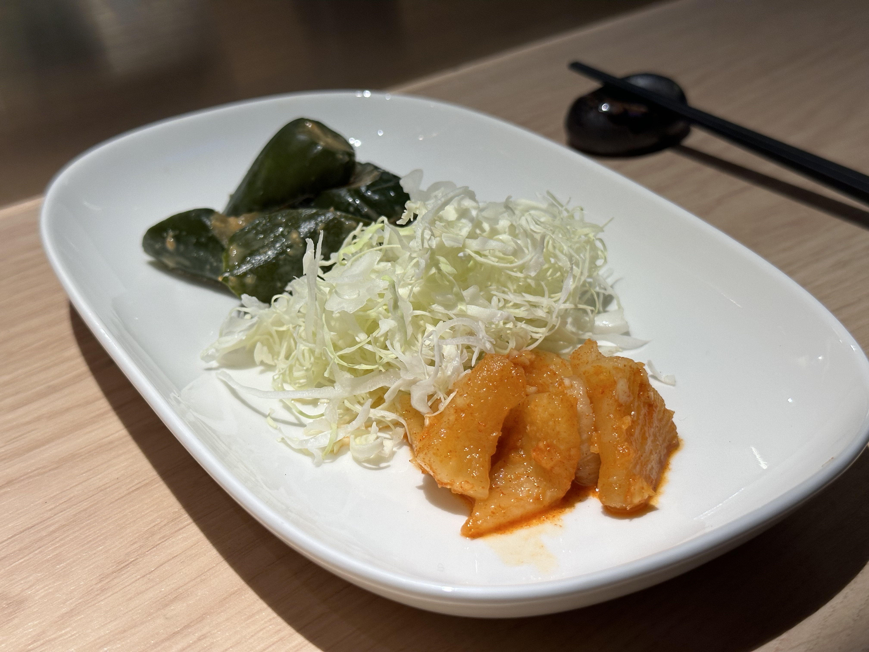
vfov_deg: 30.3
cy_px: 326
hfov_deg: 39.7
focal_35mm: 48
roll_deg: +1.3
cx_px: 434
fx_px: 1205
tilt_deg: -32.4
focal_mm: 6.86
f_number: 1.78
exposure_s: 1/120
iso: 64
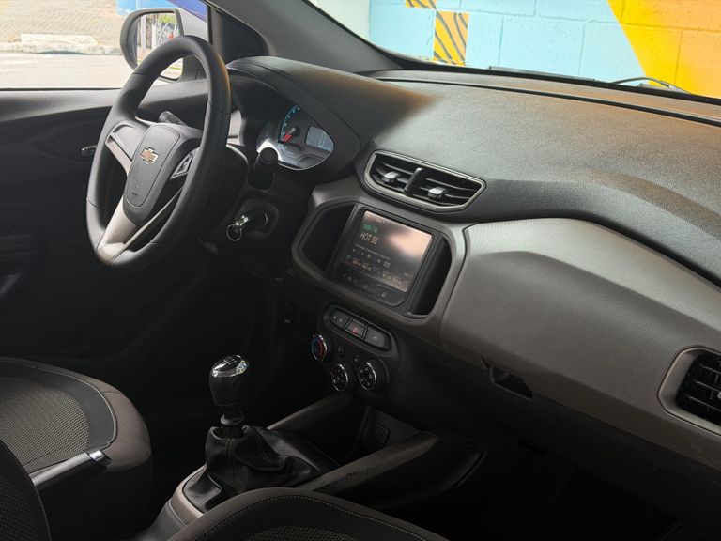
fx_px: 1000
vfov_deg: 30.3
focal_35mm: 48
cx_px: 360
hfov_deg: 39.7
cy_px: 270
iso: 64
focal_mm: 6.76
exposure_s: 1/215
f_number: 1.78
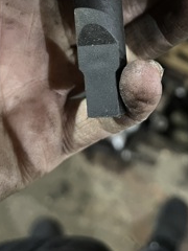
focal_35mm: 52
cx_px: 112
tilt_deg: -64.0
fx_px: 377
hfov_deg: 28.0
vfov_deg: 34.3
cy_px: 14
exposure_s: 1/25
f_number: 1.6
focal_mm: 5.1
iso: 640
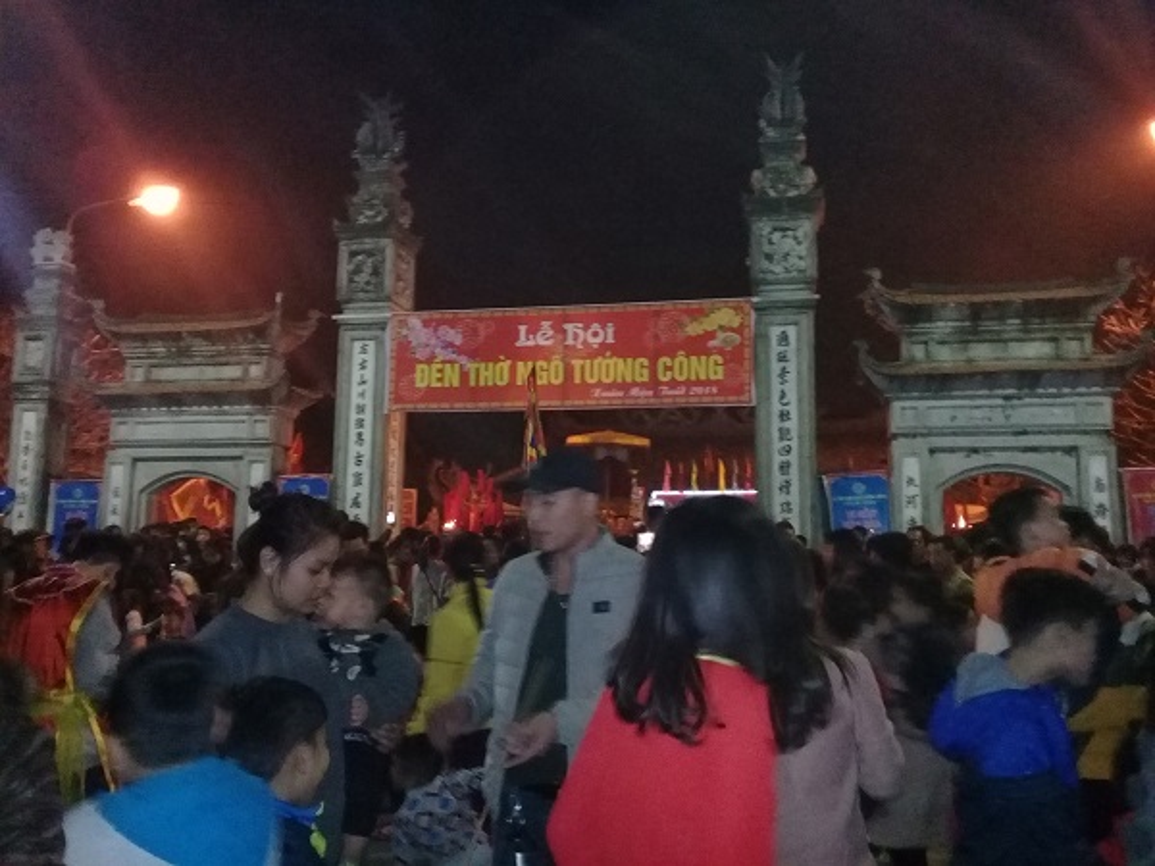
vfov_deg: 45.4
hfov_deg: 58.4
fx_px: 1034
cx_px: 578
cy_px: 433
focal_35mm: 31
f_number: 2.2
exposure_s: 1/15
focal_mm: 3.3
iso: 640
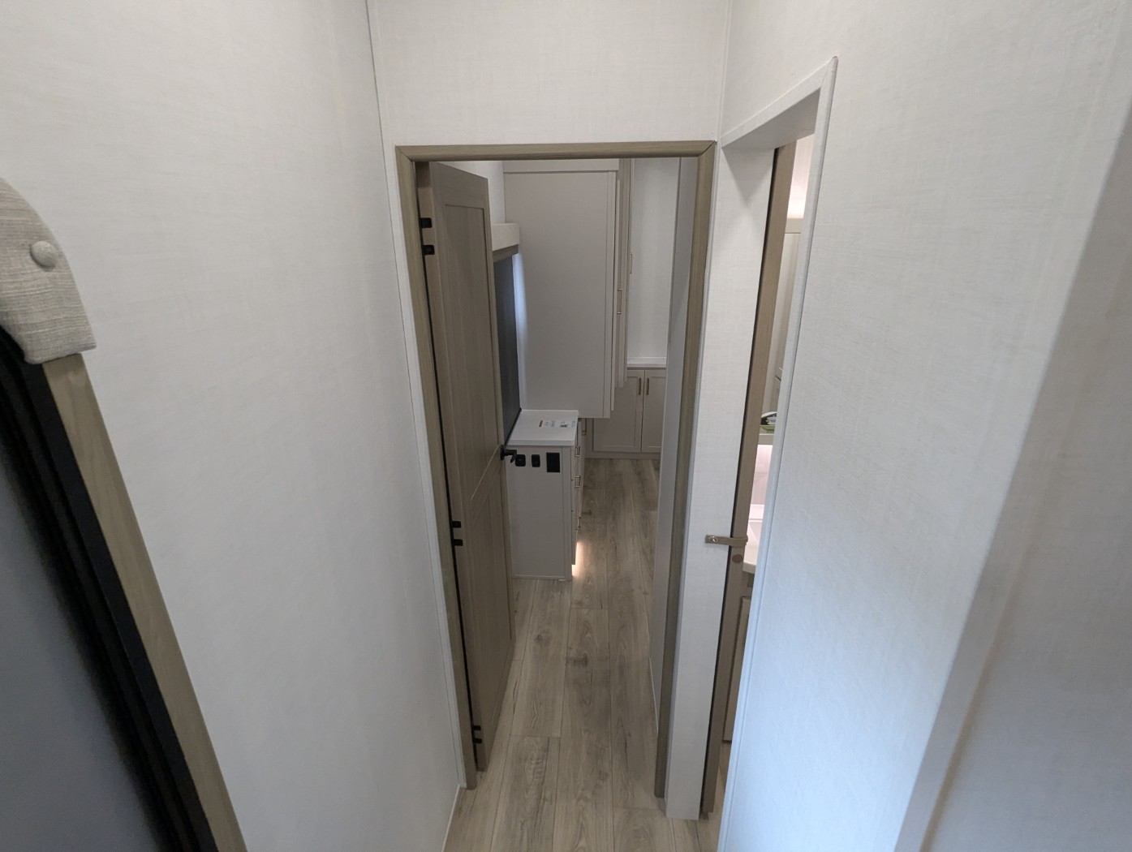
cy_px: 426
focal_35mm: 16
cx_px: 566
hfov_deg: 94.4
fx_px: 524
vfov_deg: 78.2
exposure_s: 1/66.7
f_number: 2.2
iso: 432
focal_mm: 2.35
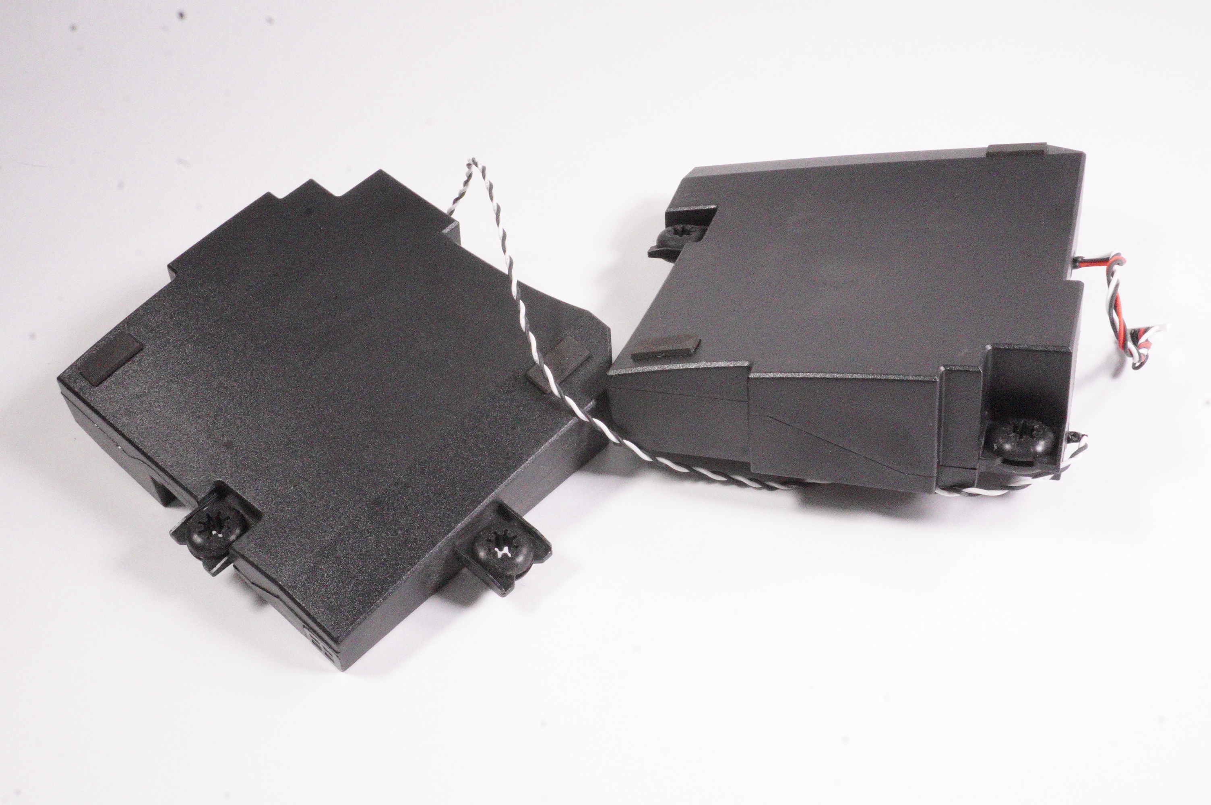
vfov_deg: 35.4
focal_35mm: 38
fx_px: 1260
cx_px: 606
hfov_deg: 51.3
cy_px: 402
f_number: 25
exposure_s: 1/200
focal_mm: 25
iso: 12800
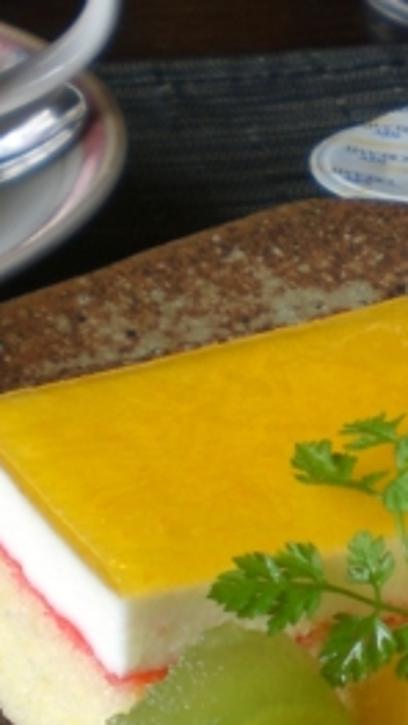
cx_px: 430
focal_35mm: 126
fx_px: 2423
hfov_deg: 9.5
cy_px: 441
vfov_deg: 17.0
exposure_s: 1/100
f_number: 3.1
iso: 50
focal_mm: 6.3
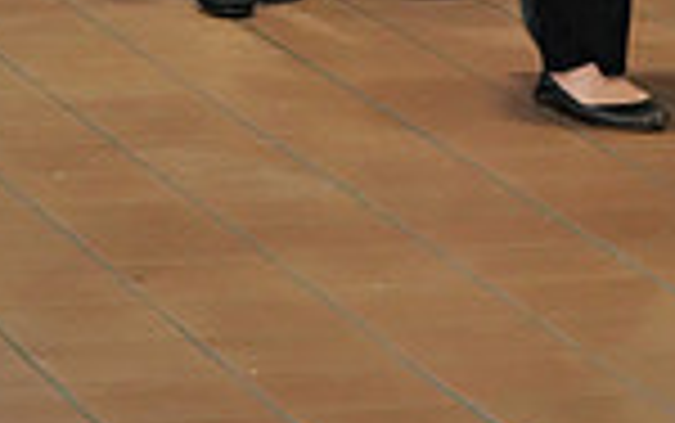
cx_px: 608
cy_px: -554
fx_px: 6159
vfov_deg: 3.9
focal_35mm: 335
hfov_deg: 6.3
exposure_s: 1/125
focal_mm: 73
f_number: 5.6
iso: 3200
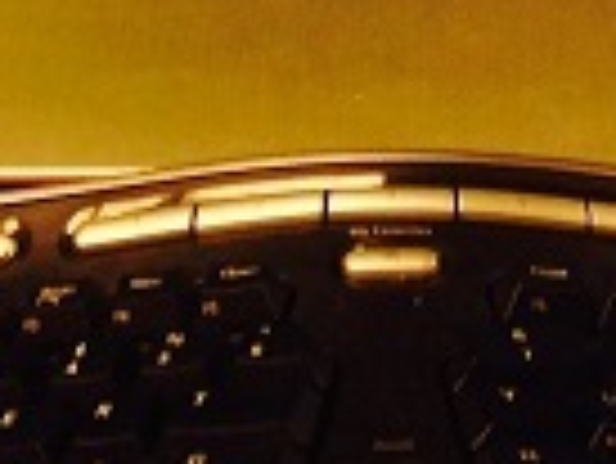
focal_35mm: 247
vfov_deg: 5.9
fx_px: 4399
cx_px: 405
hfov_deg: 8.0
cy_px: -374
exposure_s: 1/20
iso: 50
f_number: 2.4
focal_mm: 4.12
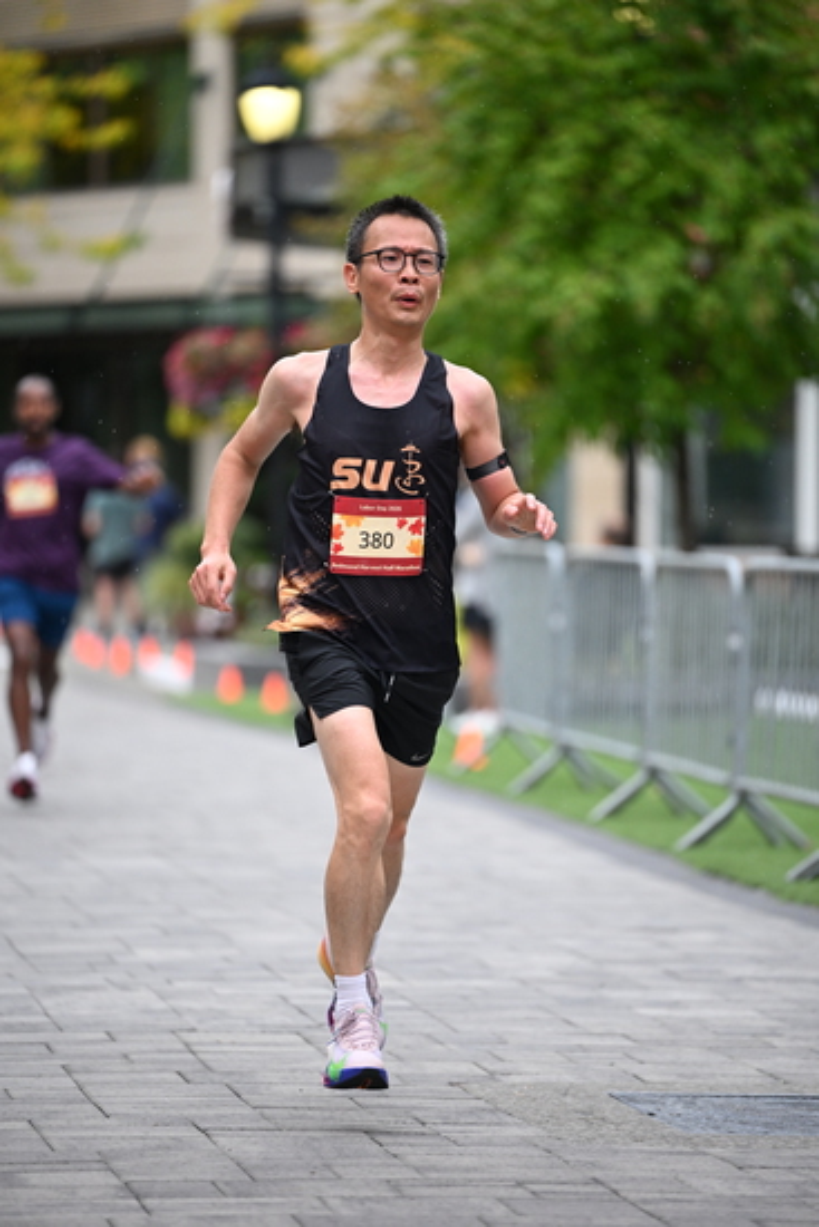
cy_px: 614
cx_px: 410
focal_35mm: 200
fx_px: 6820
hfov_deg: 6.9
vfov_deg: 10.3
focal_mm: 200
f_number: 2.8
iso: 1250
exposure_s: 1/1600
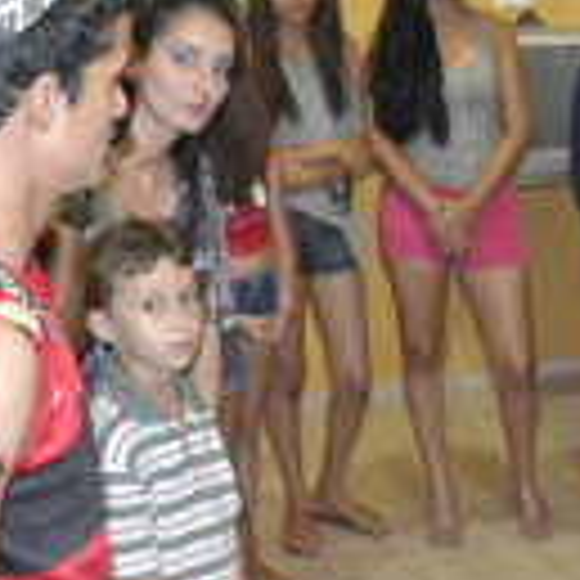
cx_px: 598
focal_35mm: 99
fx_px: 1877
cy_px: 348
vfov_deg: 17.6
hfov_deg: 17.1
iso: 3200
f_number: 3.5
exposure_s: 1/60
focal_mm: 20
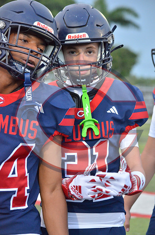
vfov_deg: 16.1
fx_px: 827
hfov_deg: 10.7
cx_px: 78
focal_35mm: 128
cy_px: 118
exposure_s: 1/500
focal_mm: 85
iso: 3200
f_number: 4.5
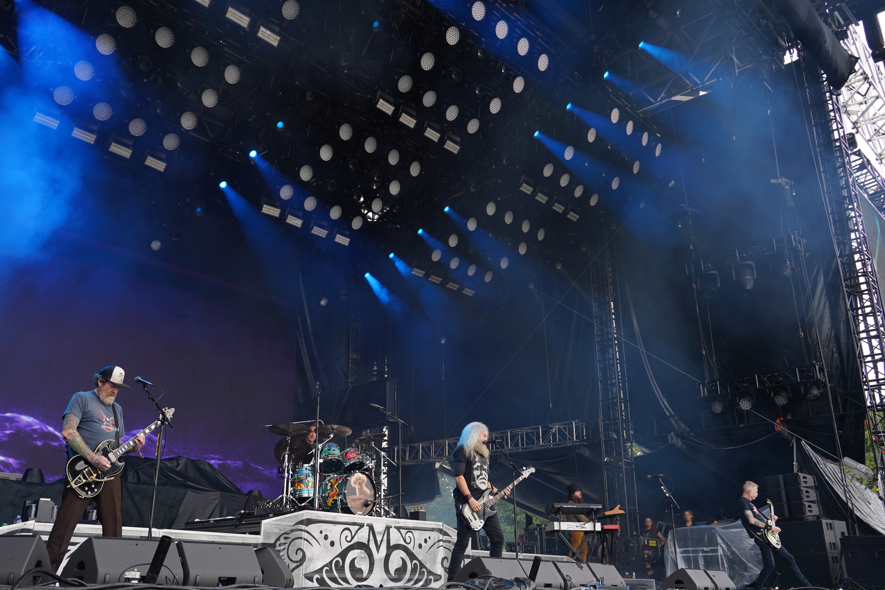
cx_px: 405
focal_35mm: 32
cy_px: 287
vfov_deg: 41.1
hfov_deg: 58.6
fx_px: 787
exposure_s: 1/80
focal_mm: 28
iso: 100
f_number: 6.3
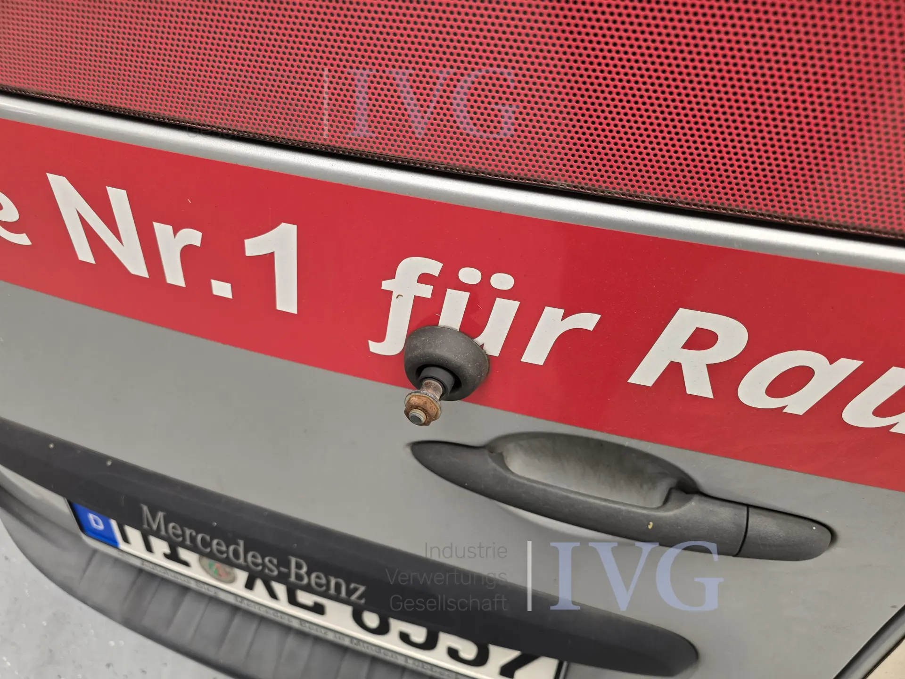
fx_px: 601
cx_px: 452
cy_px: 340
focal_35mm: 23
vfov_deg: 58.9
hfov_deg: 73.9
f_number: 1.7
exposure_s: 1/180
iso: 100
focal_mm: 6.3
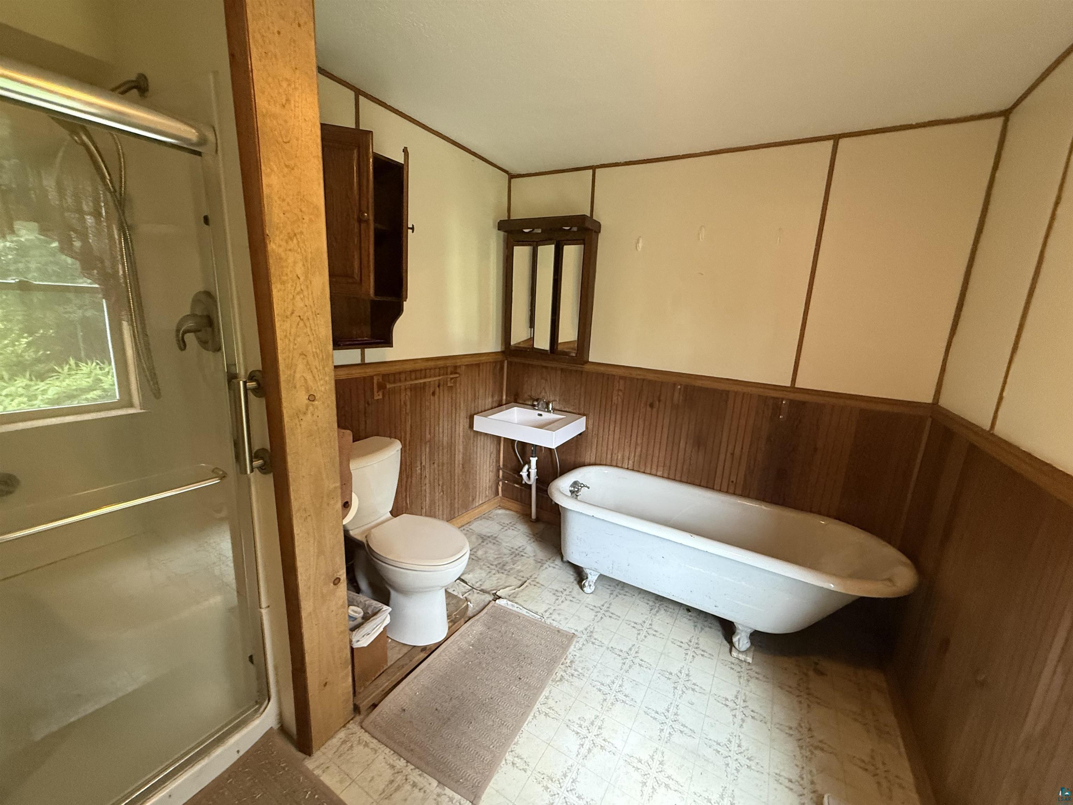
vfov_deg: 85.7
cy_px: 402
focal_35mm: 14
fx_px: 434
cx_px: 536
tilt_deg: -13.0
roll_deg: -3.2
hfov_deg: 102.1
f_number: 2.2
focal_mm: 2.22
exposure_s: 1/60
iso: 500
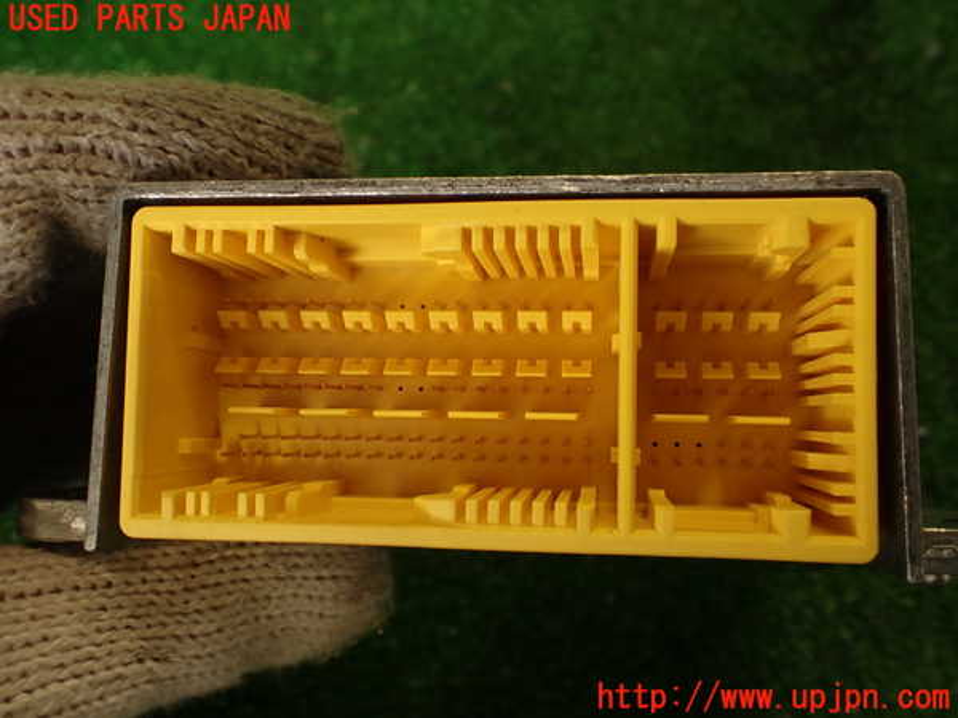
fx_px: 886
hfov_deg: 56.8
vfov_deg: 44.2
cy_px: 359
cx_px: 479
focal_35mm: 32
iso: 100
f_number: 2.4
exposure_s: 1/60
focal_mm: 5.79
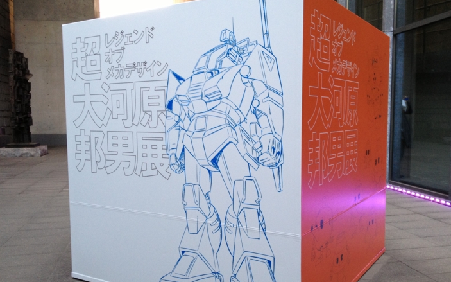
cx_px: 230
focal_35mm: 38
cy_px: 155
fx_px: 467
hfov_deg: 51.5
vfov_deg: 33.5
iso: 100
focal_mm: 4.28
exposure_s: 1/20
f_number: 2.4
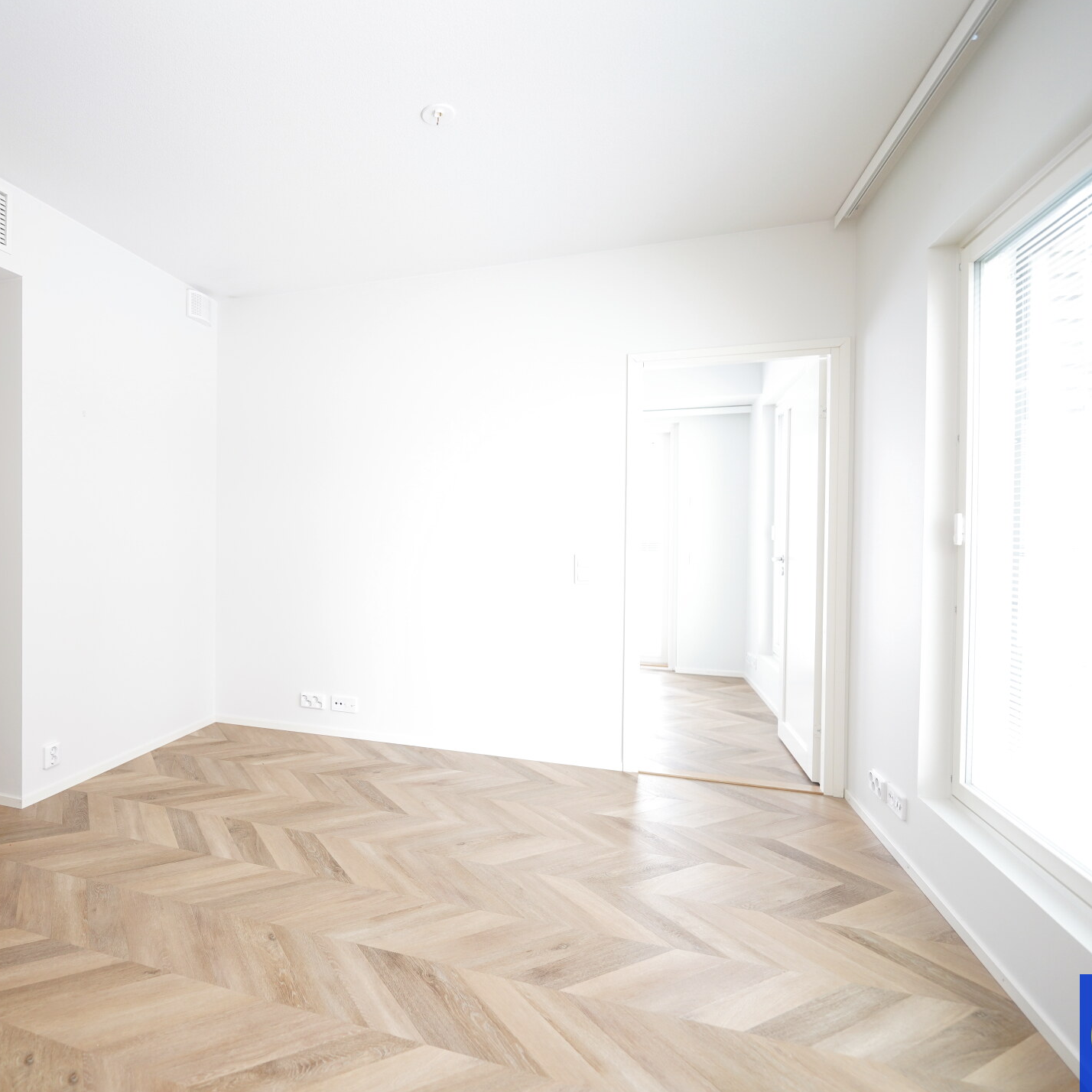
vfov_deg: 80.7
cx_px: 375
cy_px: 546
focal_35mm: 18
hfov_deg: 78.4
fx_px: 642
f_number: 1.8
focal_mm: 14
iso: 500
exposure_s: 1/30
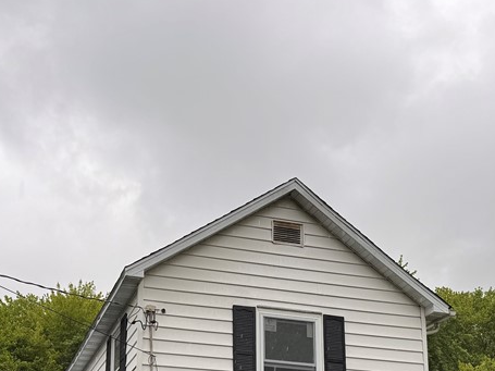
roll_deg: -0.5
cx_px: 194
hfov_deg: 35.4
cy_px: 404
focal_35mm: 54
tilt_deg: +12.2
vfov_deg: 25.2
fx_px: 772
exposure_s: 1/651
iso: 80
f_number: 1.78
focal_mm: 6.76
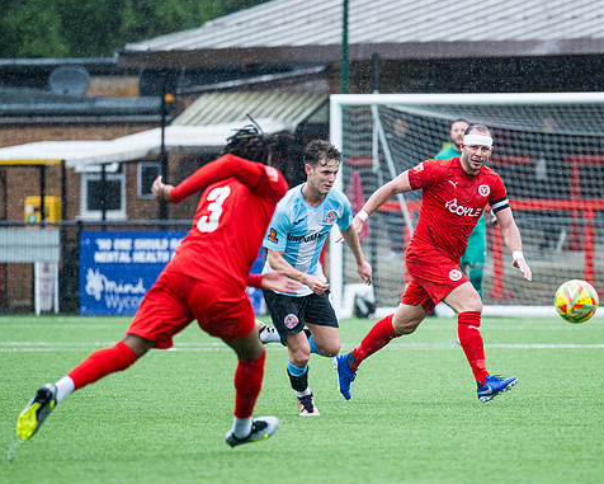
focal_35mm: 425
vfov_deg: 3.6
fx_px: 7599
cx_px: 351
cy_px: 296
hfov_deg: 4.6
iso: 800
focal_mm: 280
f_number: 4
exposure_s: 1/1250
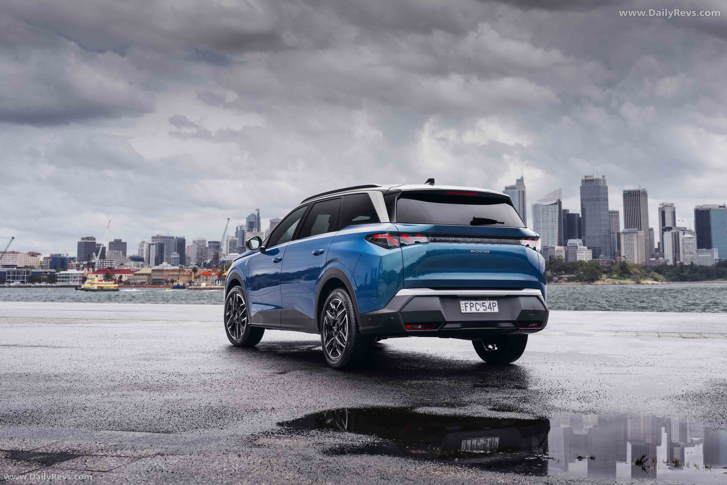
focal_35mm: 45
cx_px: 364
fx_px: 909
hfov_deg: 43.6
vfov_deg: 29.9
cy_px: 242
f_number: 7.1
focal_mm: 45
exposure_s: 1/160
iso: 200
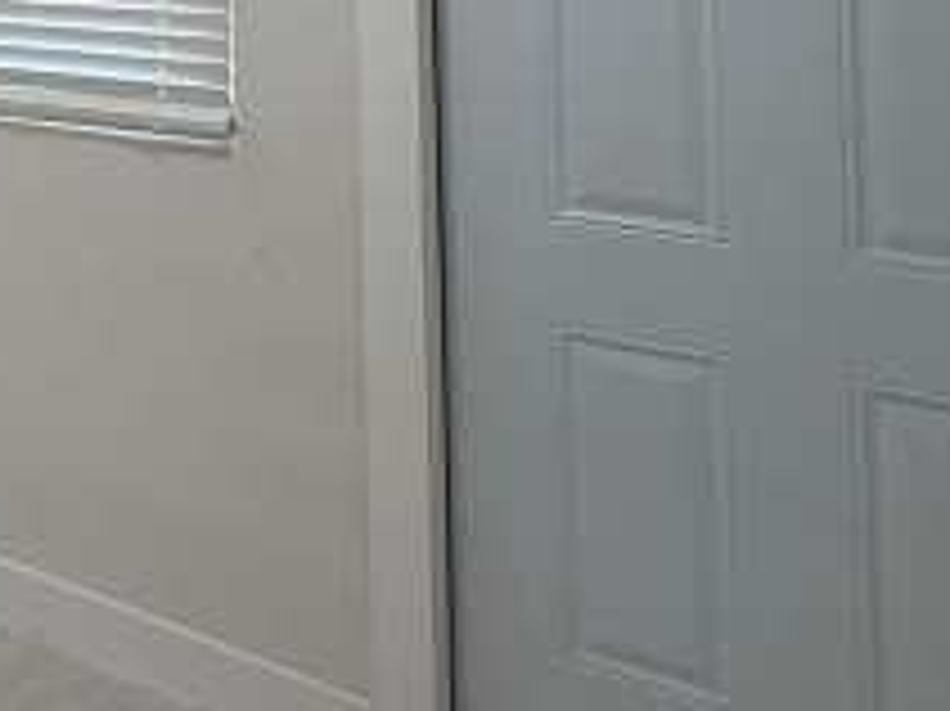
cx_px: -495
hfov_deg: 26.0
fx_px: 1454
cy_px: -166
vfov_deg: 24.6
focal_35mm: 53
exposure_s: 1/120
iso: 250
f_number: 2.2
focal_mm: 2.22
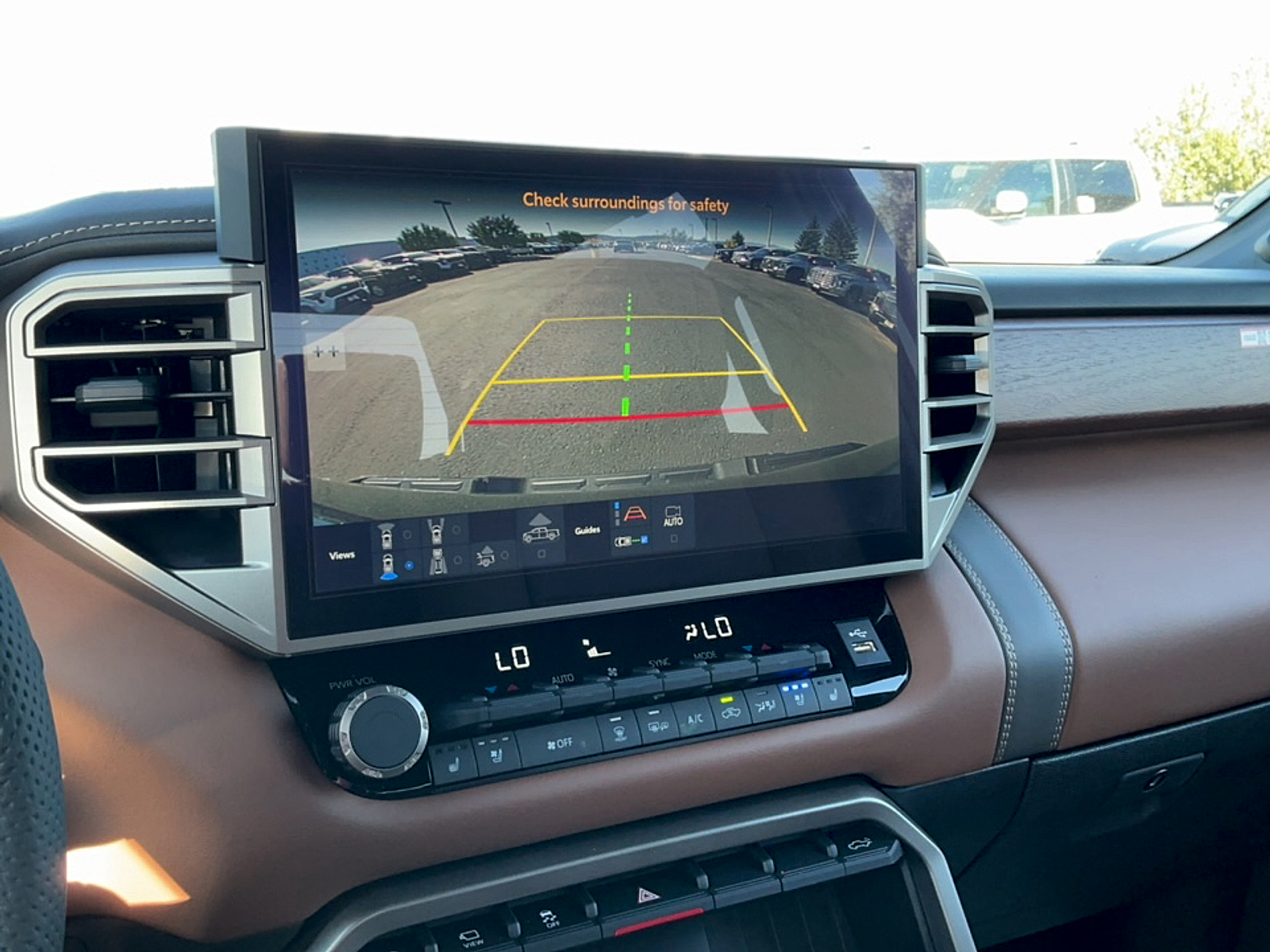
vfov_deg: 46.8
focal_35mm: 30
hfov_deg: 60.0
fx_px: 1101
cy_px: 476
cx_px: 635
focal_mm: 3
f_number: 1.8
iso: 32
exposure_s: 1/60
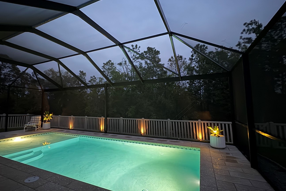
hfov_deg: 89.8
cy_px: 94
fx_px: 143
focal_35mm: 18
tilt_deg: +5.8
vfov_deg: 67.4
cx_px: 131
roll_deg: +1.0
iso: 800
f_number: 2.2
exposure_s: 1/7
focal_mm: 2.22
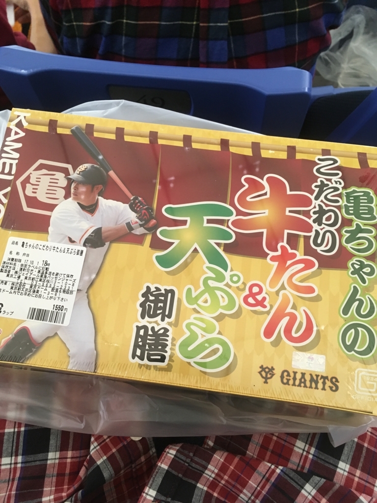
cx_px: 188
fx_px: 421
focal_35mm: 29
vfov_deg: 61.7
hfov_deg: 48.2
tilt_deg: -71.8
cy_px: 252
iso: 125
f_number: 2.2
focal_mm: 4.15
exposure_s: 1/30
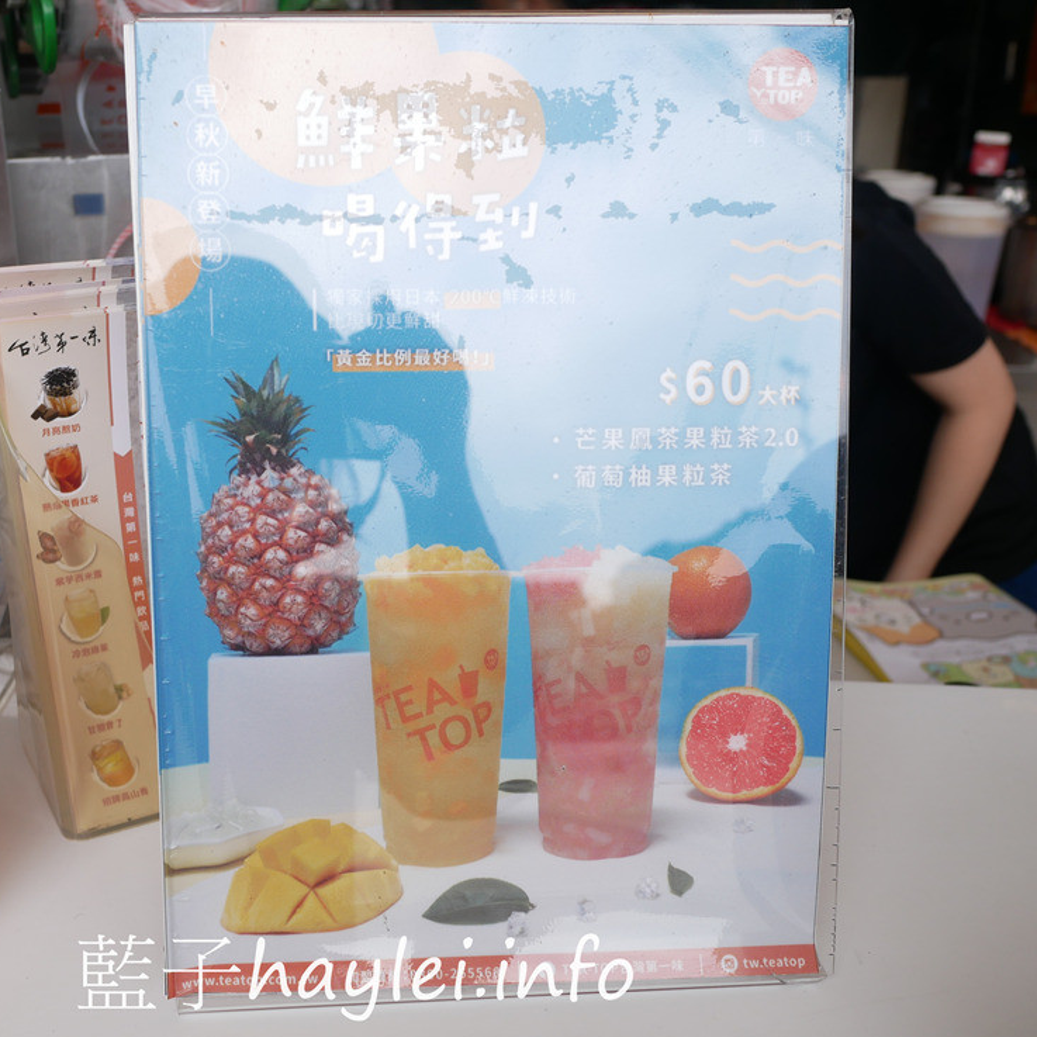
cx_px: 356
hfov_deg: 45.4
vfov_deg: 46.0
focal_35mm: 36
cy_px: 516
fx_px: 1220
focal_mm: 15
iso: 200
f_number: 4
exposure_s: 1/500
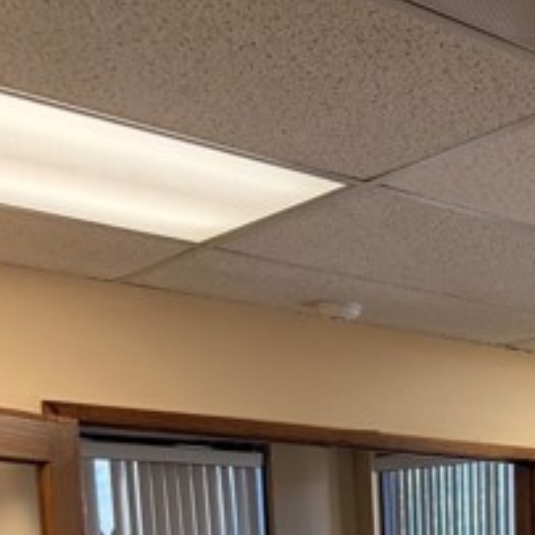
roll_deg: +0.3
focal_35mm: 67
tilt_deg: -7.5
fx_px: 1172
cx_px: 593
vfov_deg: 22.8
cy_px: 706
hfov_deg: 24.0
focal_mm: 6.76
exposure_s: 1/121
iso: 200
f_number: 1.78
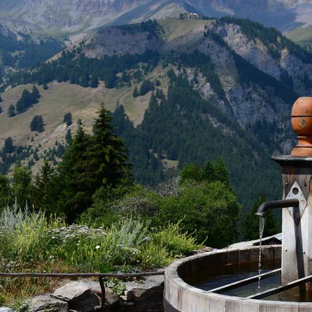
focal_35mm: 59
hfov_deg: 26.7
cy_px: 144
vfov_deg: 29.1
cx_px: 345
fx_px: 602
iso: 200
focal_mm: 20
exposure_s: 1/400
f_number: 11
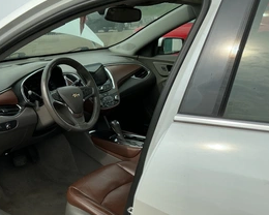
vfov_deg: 35.2
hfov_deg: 42.6
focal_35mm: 42
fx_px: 334
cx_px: 69
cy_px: 151
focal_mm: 3
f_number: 1.8
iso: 25
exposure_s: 1/1912
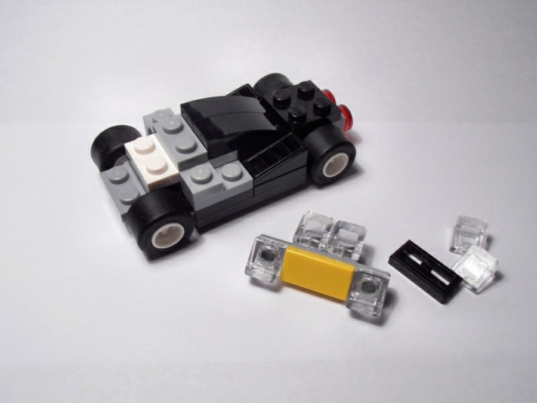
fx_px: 574
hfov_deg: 50.1
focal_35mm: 37
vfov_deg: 38.7
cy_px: 202
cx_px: 268
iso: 80
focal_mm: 6.61
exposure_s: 1/60
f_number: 3.9
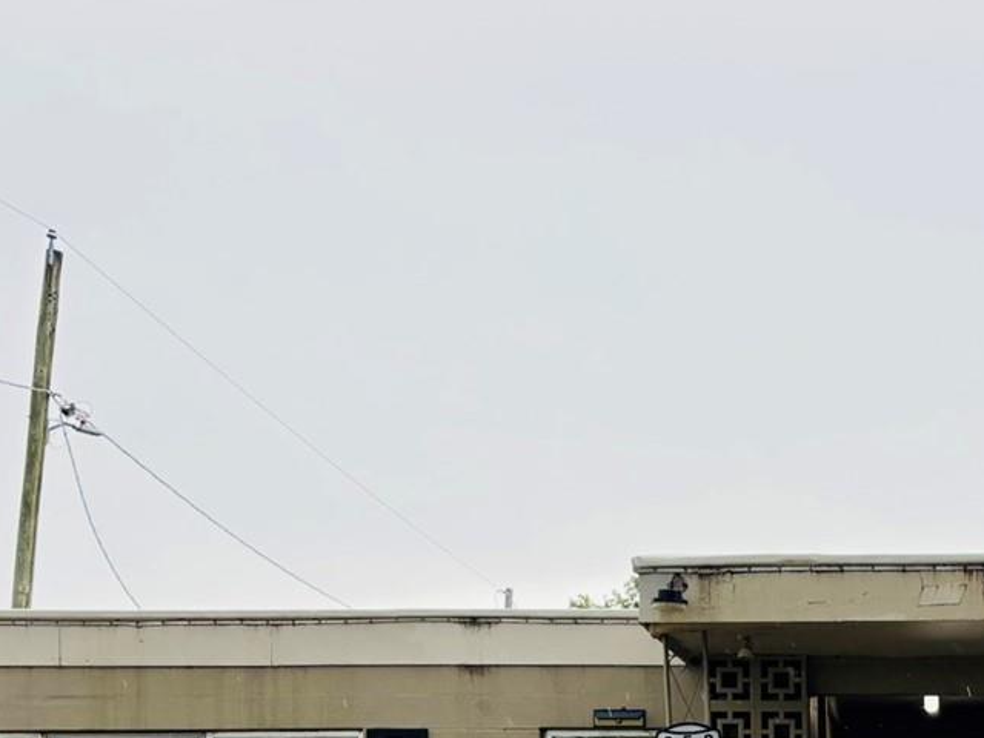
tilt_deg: -0.5
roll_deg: +0.3
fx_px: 1848
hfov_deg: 28.2
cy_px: 889
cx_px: 956
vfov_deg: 21.0
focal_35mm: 65
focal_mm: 5.96
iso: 50
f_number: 1.6
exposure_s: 1/498
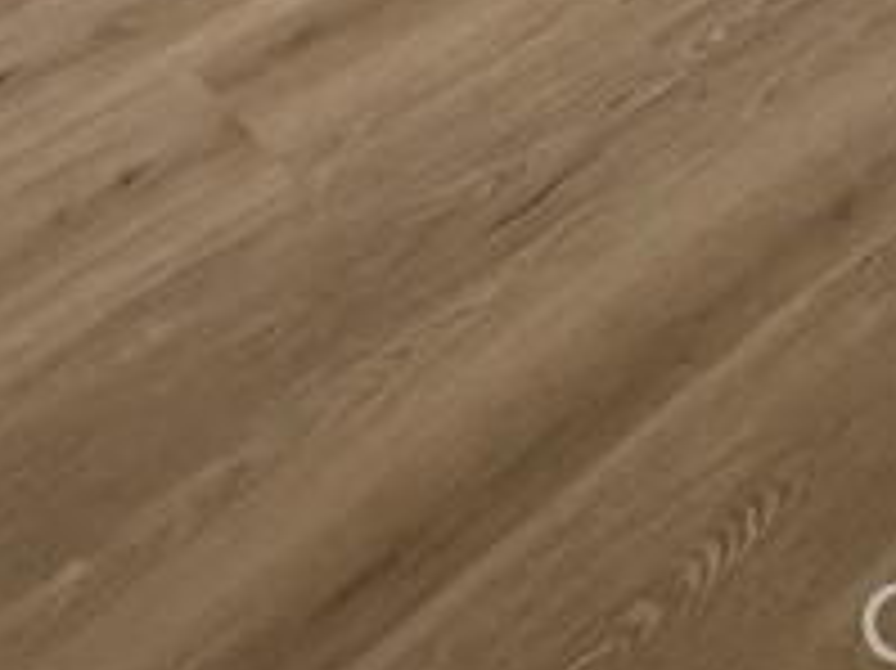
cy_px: -1039
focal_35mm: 72
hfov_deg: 26.3
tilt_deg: -6.4
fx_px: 1863
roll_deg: -1.0
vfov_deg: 13.4
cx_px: 779
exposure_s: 1/120
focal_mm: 2.22
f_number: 2.2
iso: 250
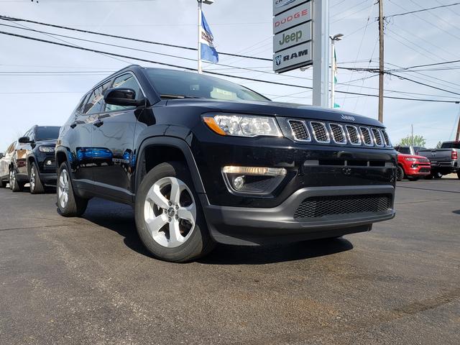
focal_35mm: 26
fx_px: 346
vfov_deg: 53.1
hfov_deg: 67.3
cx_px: 230
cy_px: 172
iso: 50
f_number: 2.4
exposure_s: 1/952
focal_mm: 4.3
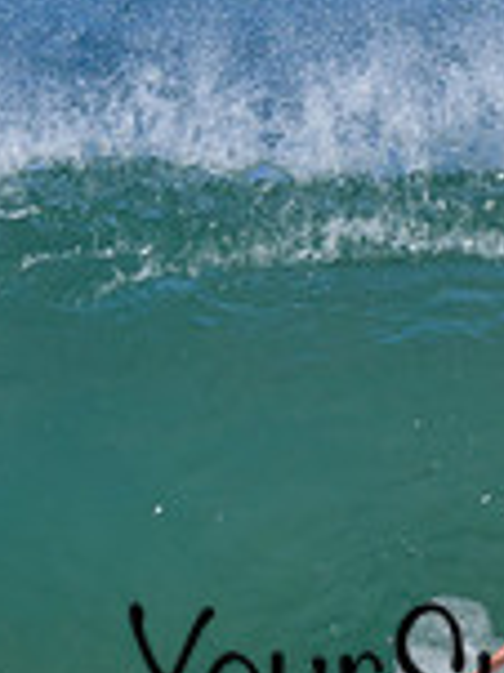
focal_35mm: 4059
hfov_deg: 0.4
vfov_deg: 0.5
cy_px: 624
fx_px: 78909
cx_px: 420
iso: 250
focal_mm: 800
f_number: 6.3
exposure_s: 1/2000
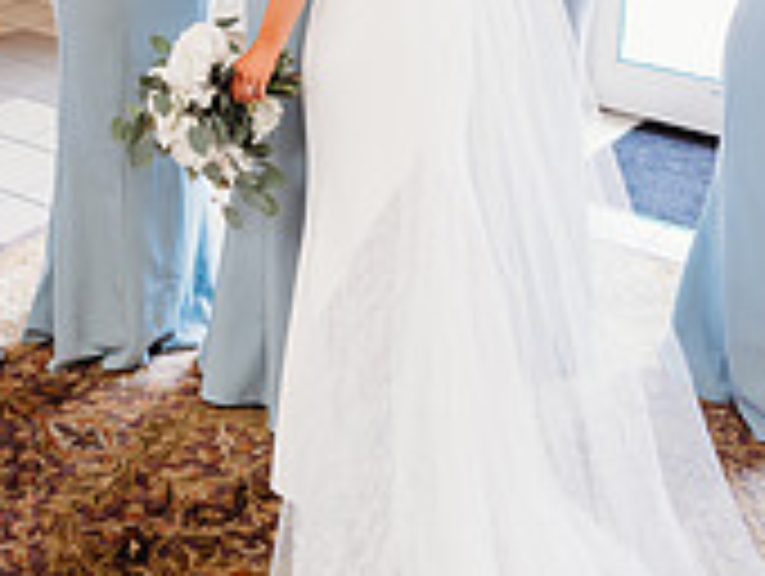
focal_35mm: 61
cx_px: 284
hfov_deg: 31.5
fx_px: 1350
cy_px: -117
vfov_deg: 22.2
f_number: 2.5
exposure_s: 1/160
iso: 640
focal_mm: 24
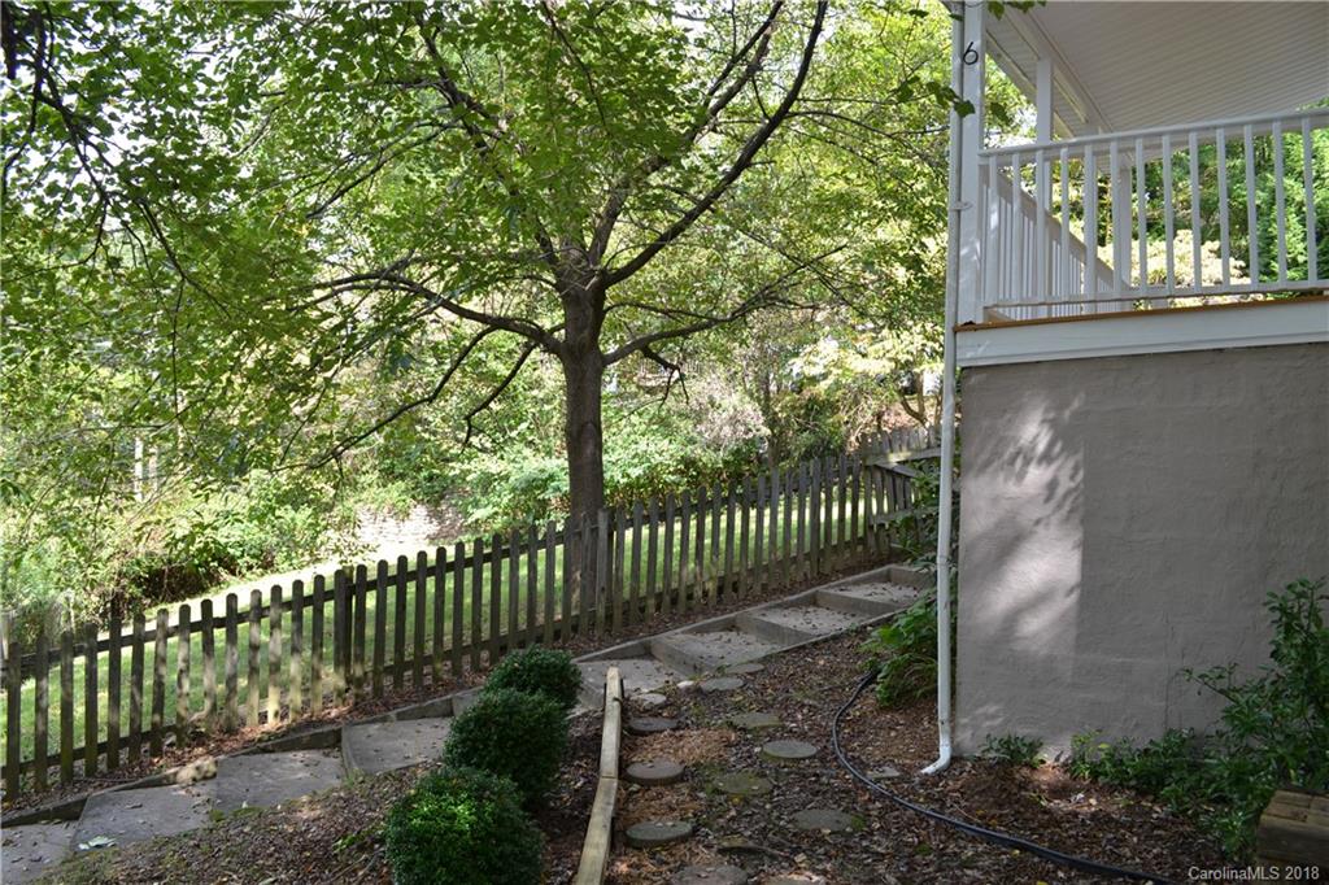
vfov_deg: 47.9
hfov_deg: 67.4
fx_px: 996
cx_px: 664
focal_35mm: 27
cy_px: 442
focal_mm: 18
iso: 160
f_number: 5.6
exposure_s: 1/60
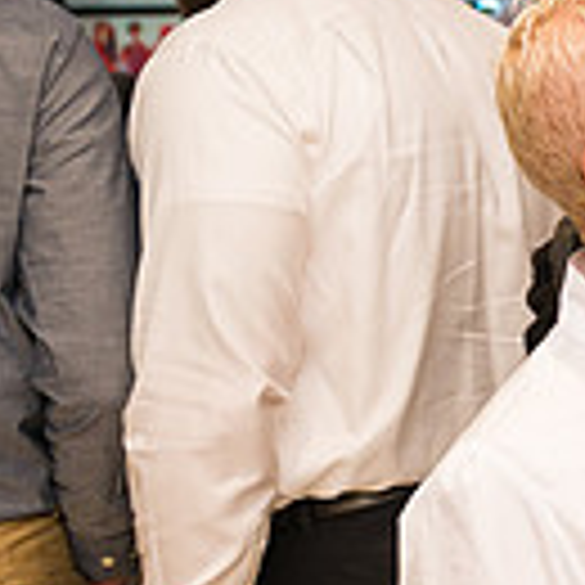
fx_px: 1740
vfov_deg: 19.1
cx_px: 1251
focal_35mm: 91
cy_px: 364
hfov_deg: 14.8
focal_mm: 24
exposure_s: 1/200
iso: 400
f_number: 4
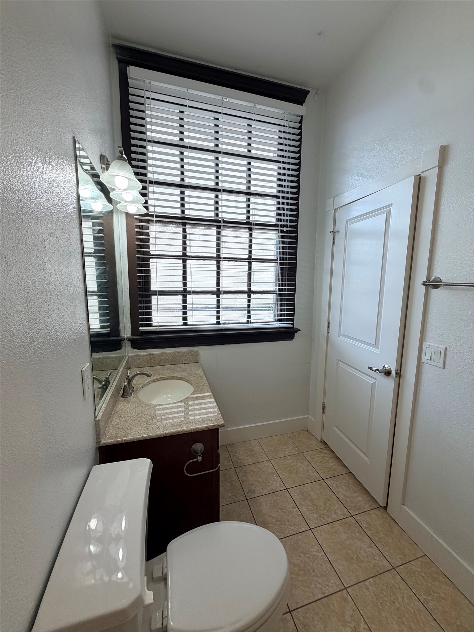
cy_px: 316
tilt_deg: -8.2
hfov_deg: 85.7
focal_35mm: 14
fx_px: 256
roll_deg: -0.9
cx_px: 237
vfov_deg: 102.1
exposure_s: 1/120
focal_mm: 2.22
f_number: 2.2
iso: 50
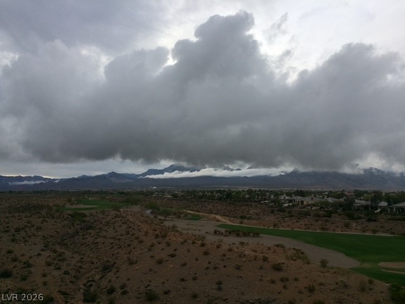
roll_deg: +1.9
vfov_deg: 48.2
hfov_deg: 61.7
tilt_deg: +7.5
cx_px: 202
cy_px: 152
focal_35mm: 29
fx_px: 339
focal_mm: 4.15
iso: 32
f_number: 2.2
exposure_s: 1/1282
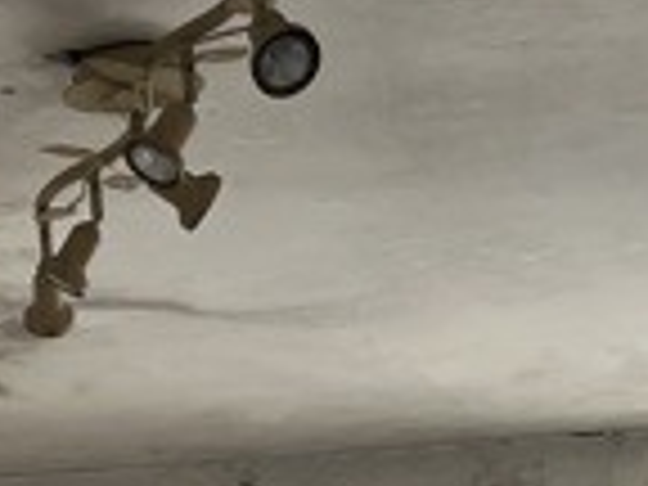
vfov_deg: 9.1
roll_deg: +1.5
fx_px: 2696
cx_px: -14
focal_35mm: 144
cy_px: 1224
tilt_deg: -6.9
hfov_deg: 13.5
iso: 125
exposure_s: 1/121
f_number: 1.6
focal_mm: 5.1
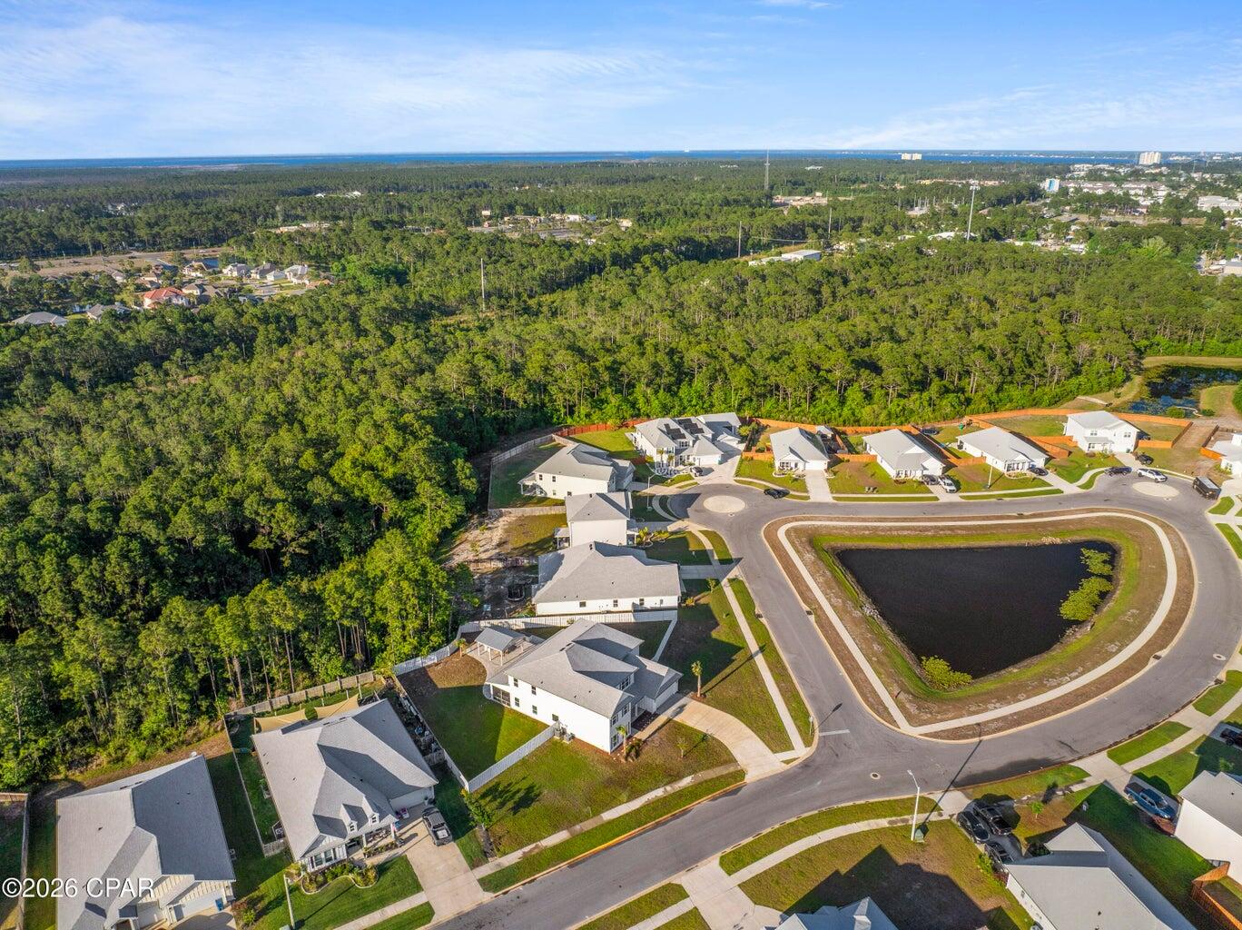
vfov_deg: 56.8
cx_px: 621
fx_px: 861
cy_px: 465
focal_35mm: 24
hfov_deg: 71.6
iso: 120
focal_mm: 12.29
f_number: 2.8
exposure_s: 1/60
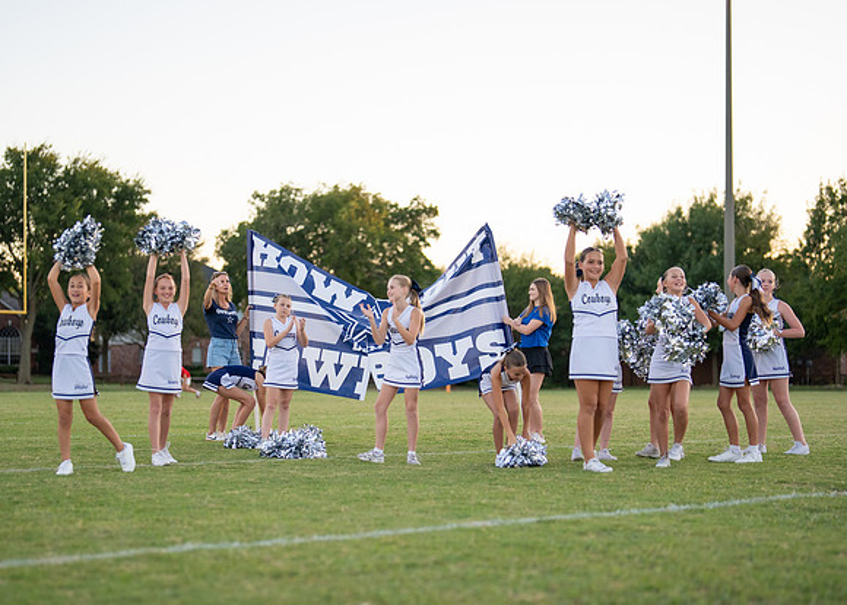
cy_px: 343
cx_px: 396
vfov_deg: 21.6
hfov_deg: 29.9
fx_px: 1586
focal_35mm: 66
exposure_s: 1/2000
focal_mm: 50
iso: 500
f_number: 1.2
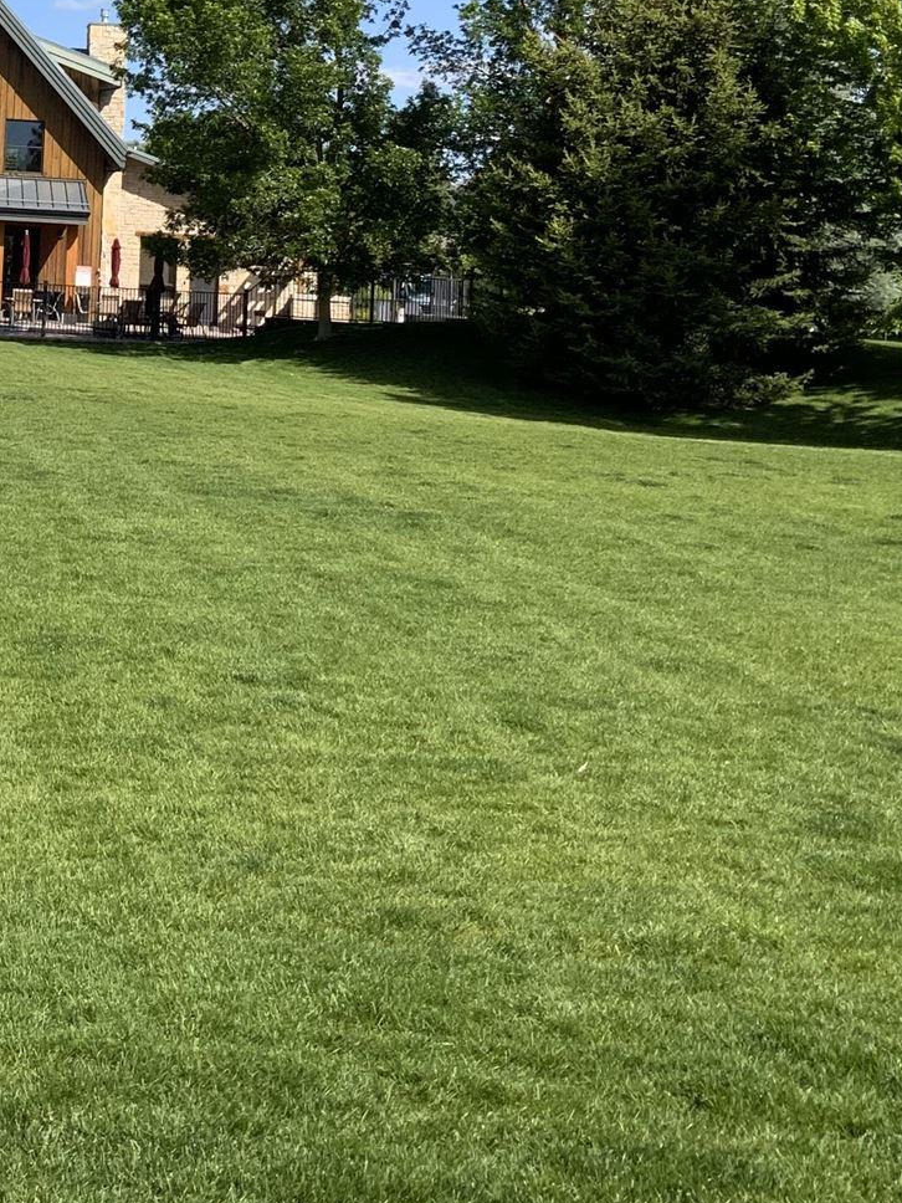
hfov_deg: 20.1
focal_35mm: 69
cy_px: 26
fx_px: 2397
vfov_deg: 26.8
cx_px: -162
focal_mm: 3
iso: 16
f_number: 1.8
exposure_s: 1/1534
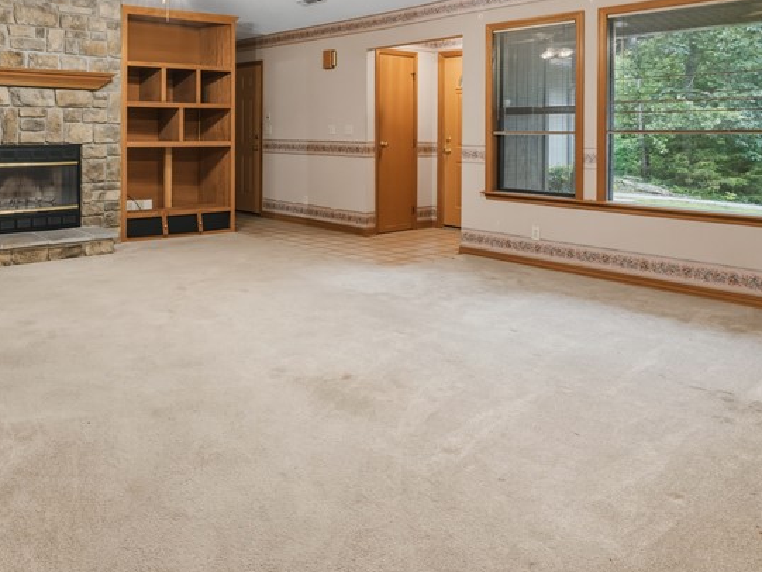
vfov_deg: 49.0
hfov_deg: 63.2
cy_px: 131
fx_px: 594
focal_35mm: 27
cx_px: 237
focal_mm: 14
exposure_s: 1/8
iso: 320
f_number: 10
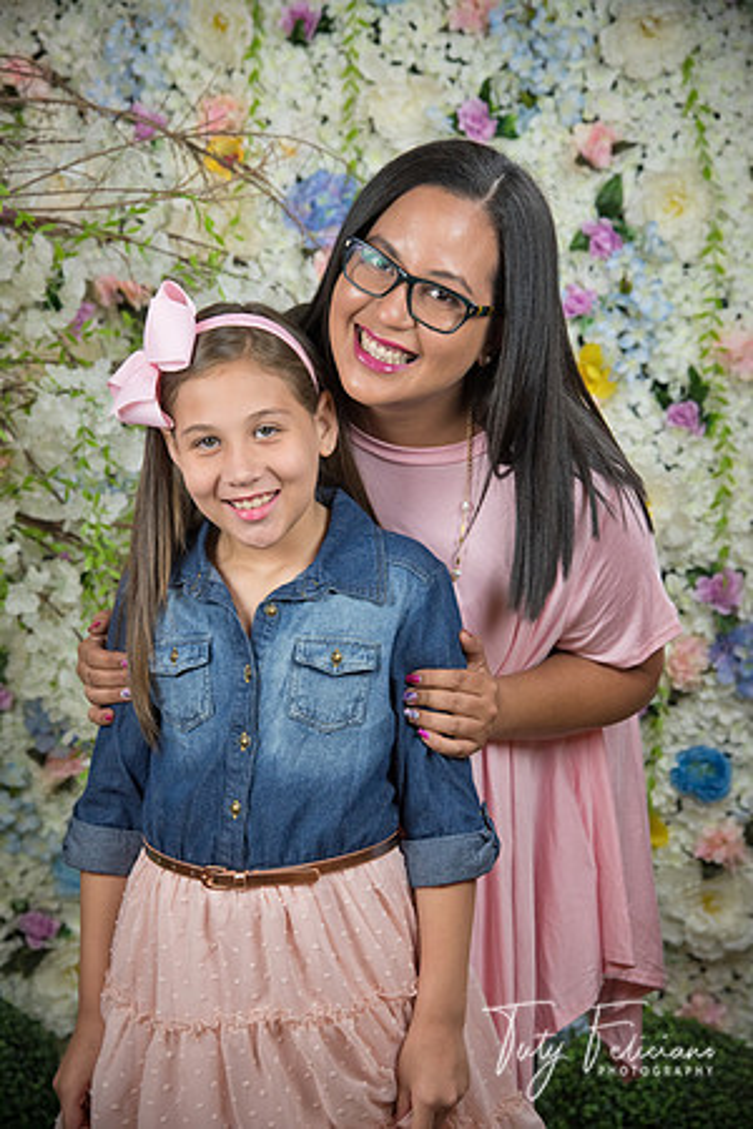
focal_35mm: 78
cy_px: 564
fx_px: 2447
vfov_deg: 26.0
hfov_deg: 17.5
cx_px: 376
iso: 1250
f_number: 5
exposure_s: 1/125
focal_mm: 78
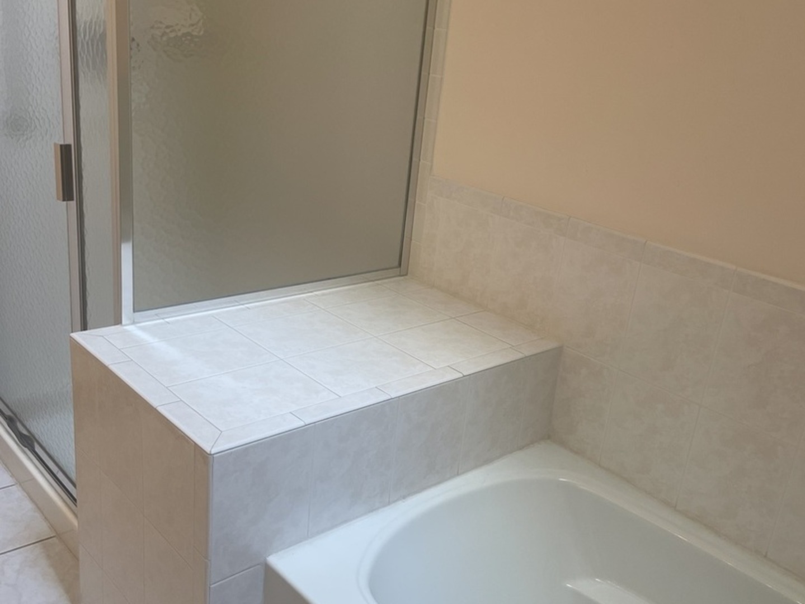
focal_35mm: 26
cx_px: 402
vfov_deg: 53.1
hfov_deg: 67.3
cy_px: 302
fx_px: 605
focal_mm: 4.2
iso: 64
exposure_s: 1/120
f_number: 1.6
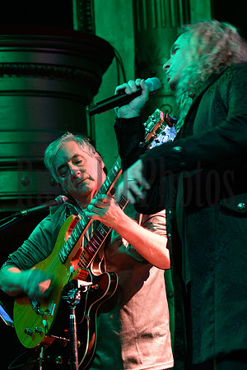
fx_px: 2058
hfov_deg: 6.9
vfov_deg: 10.3
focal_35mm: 200
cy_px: 185
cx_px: 124
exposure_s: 1/40
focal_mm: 200
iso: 6400
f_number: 8
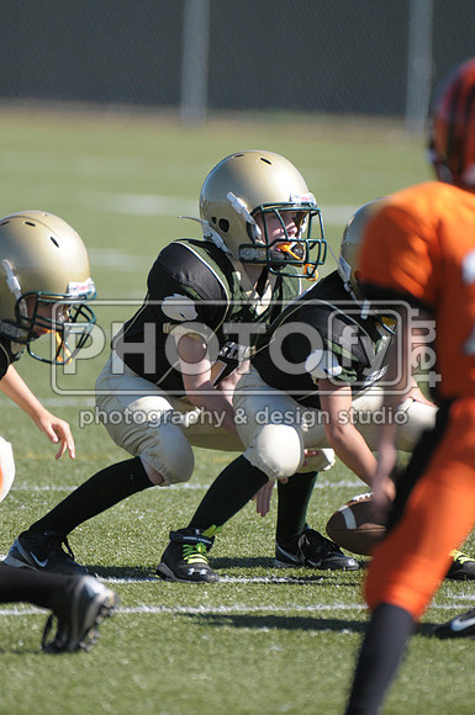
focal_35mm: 600
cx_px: 238
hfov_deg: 2.3
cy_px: 358
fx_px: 11910
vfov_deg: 3.4
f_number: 4
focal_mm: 400
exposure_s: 1/2500
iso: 640
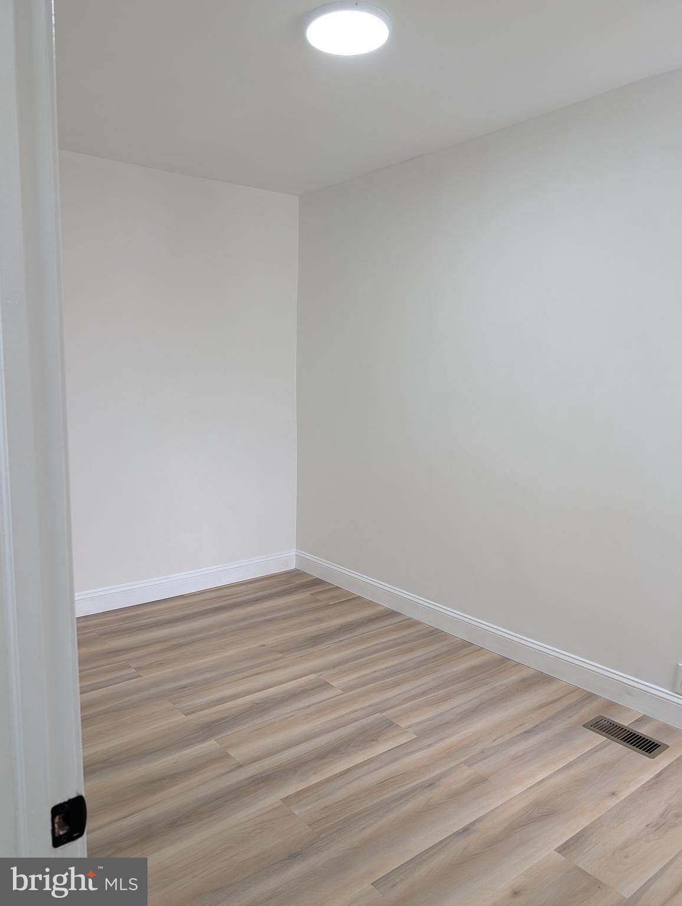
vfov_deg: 71.5
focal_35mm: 24
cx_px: 341
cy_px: 453
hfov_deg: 56.9
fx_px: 629
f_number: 1.68
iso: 100
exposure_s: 1/107
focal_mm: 6.9
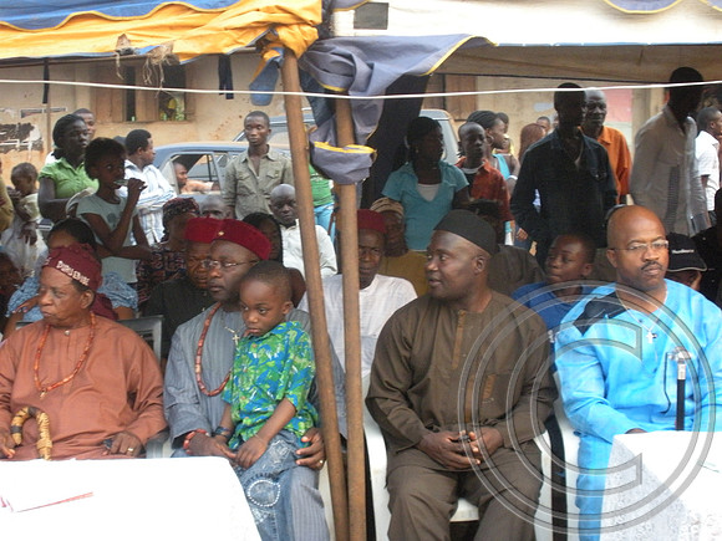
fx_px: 1085
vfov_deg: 28.0
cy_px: 270
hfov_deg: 36.8
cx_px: 361
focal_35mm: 52
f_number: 4.4
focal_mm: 9.1
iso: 400
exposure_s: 1/32.7
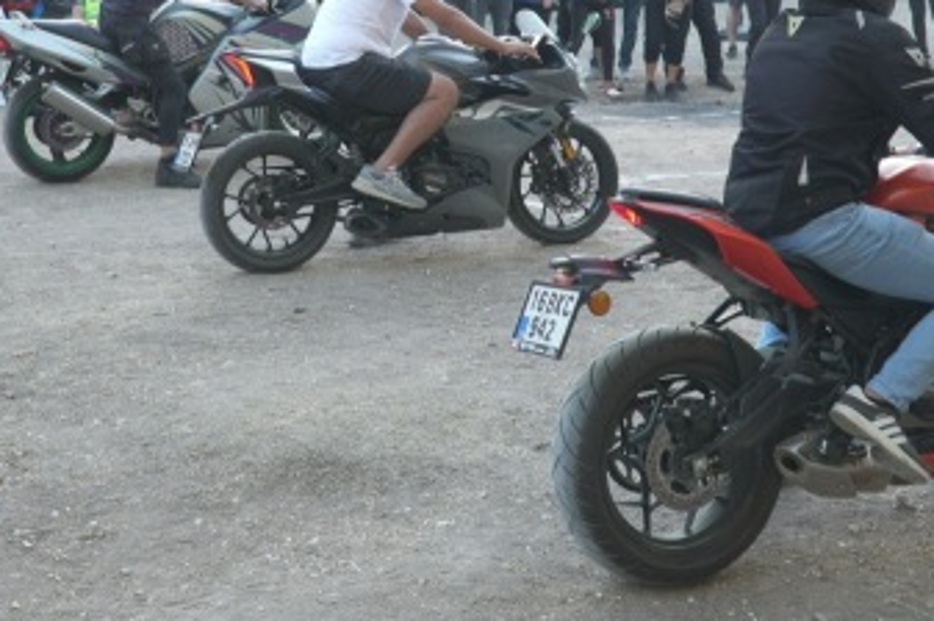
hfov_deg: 35.0
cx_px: 405
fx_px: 1477
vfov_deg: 23.3
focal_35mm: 57
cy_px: 100
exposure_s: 1/100
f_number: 5
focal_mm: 20
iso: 320
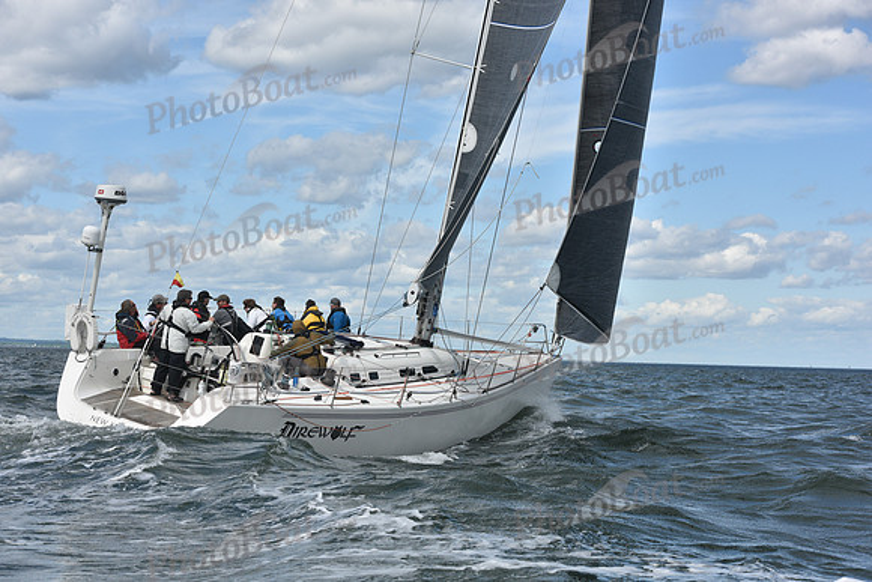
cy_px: 291
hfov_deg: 28.8
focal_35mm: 70
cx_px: 436
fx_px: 1696
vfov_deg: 19.5
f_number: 9
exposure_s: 1/1000
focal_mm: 70
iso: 320
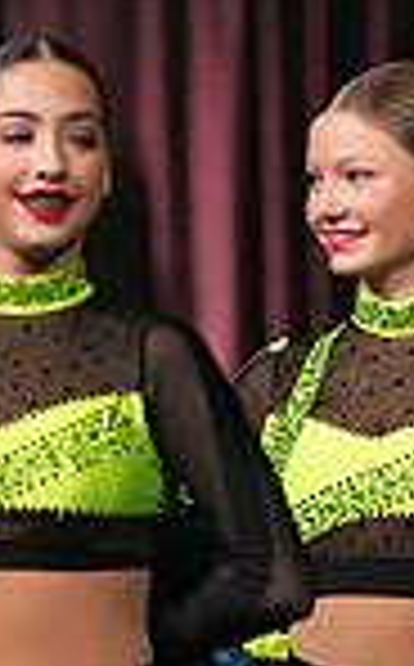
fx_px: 21748
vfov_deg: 1.8
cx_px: 1174
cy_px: 605
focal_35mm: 1200
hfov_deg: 1.1
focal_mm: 300
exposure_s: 1/1250
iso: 16000
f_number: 3.5
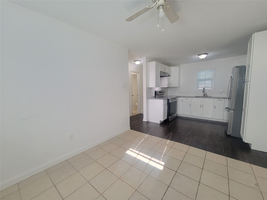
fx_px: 100
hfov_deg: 106.2
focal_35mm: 13
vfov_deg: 89.9
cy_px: 100
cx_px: 134
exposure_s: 1/60
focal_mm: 2.2
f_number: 2.2
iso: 125
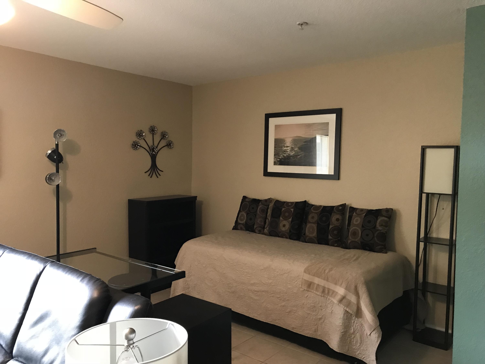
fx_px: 392
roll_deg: -1.4
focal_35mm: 28
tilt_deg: -3.5
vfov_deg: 49.7
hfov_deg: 63.4
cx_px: 242
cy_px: 182
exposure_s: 1/15
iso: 100
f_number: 1.8
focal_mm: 3.99
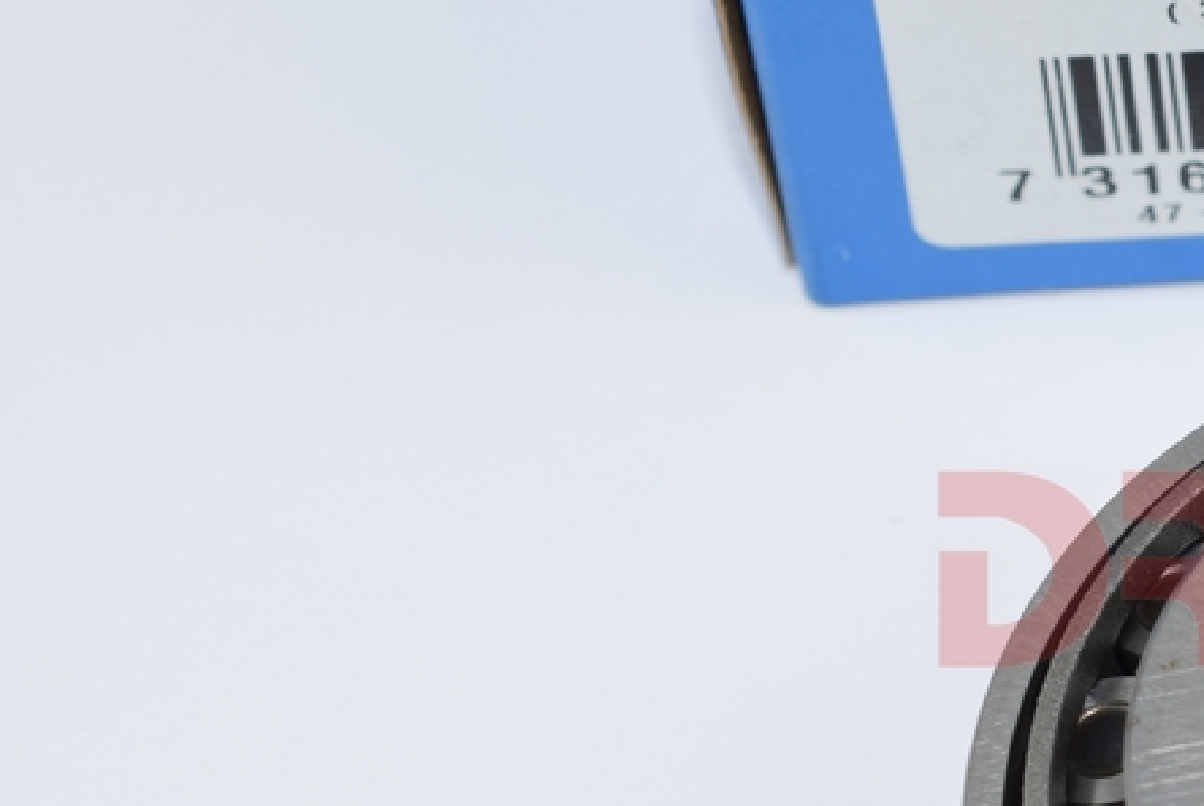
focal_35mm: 162
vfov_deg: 8.5
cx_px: 1611
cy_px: 569
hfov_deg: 12.3
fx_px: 5423
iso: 160
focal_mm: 40
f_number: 8
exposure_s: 1/125
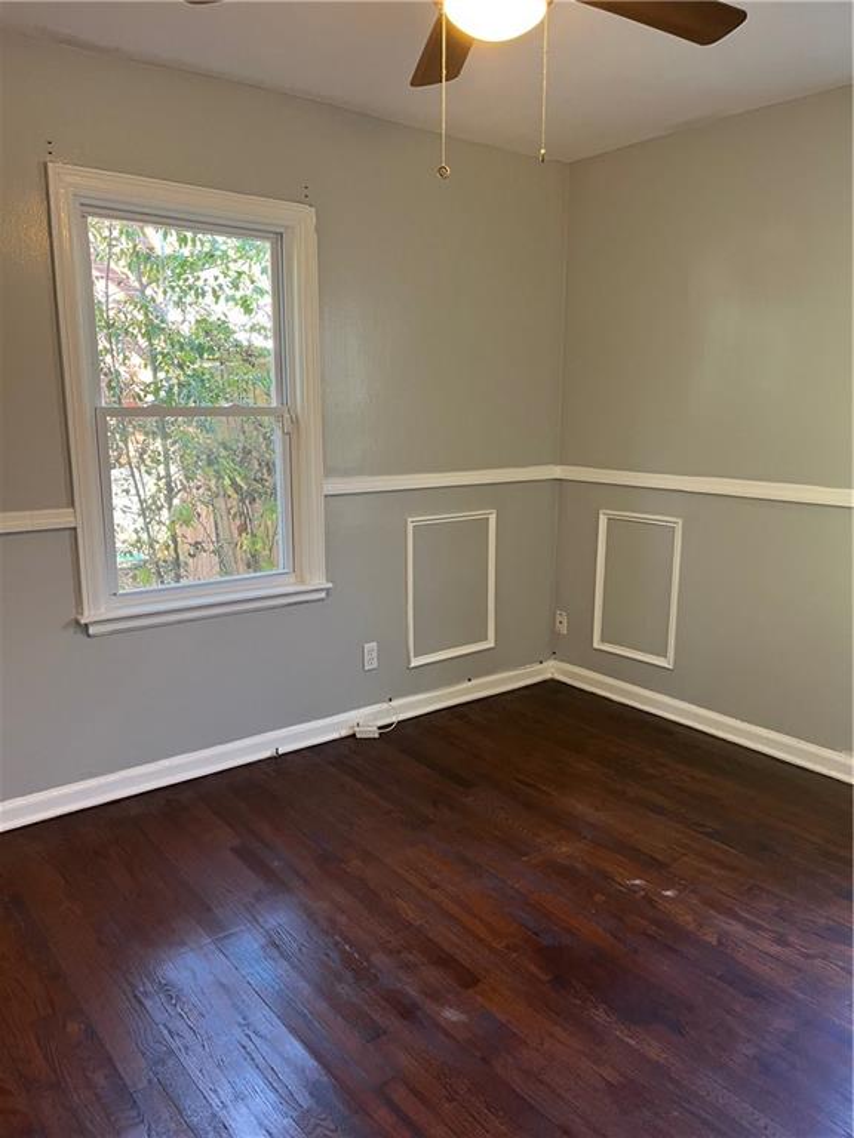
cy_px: 569
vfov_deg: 67.3
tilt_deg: -12.6
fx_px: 855
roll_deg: +0.7
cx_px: 427
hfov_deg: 53.1
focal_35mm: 26
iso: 200
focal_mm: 5.1
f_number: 1.6
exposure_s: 1/60
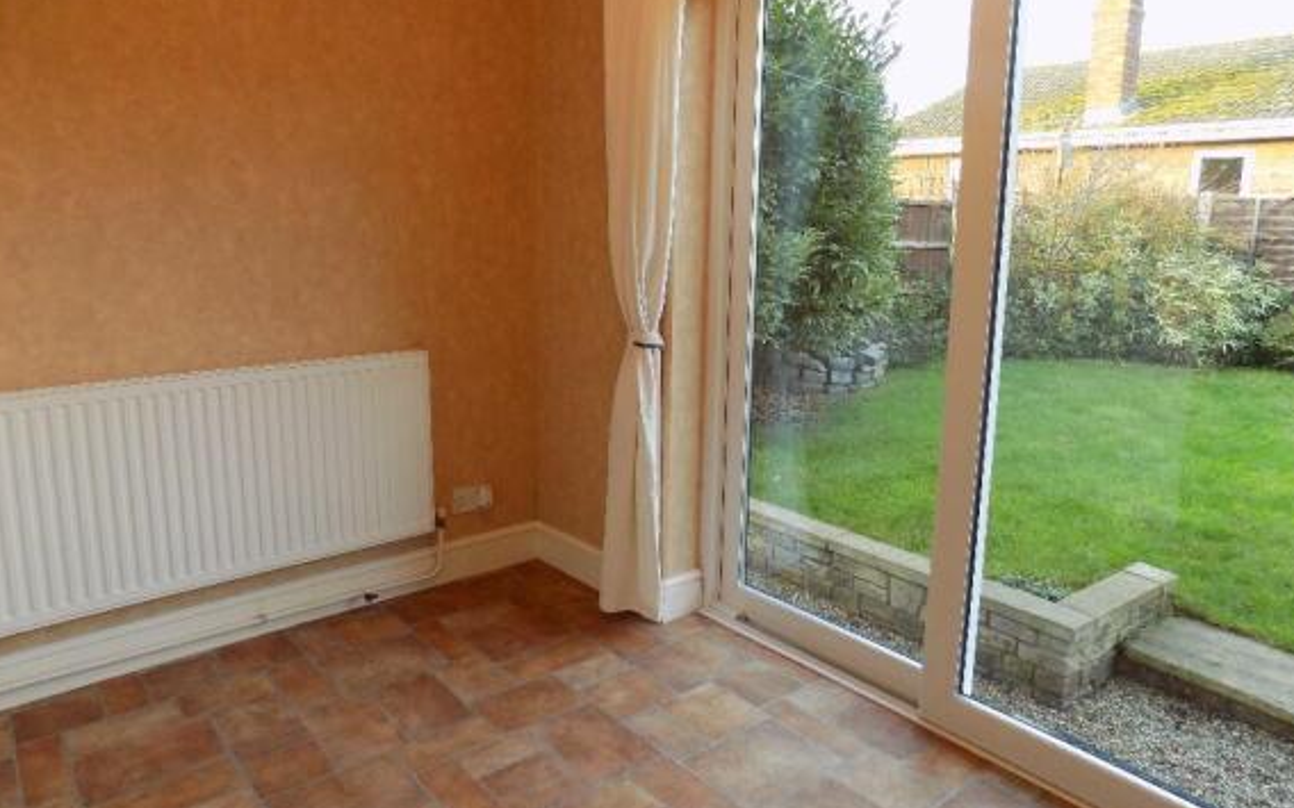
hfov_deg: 72.5
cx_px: 644
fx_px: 882
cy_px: 374
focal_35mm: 25
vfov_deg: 49.2
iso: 125
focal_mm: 4
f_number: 3.1
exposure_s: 1/30
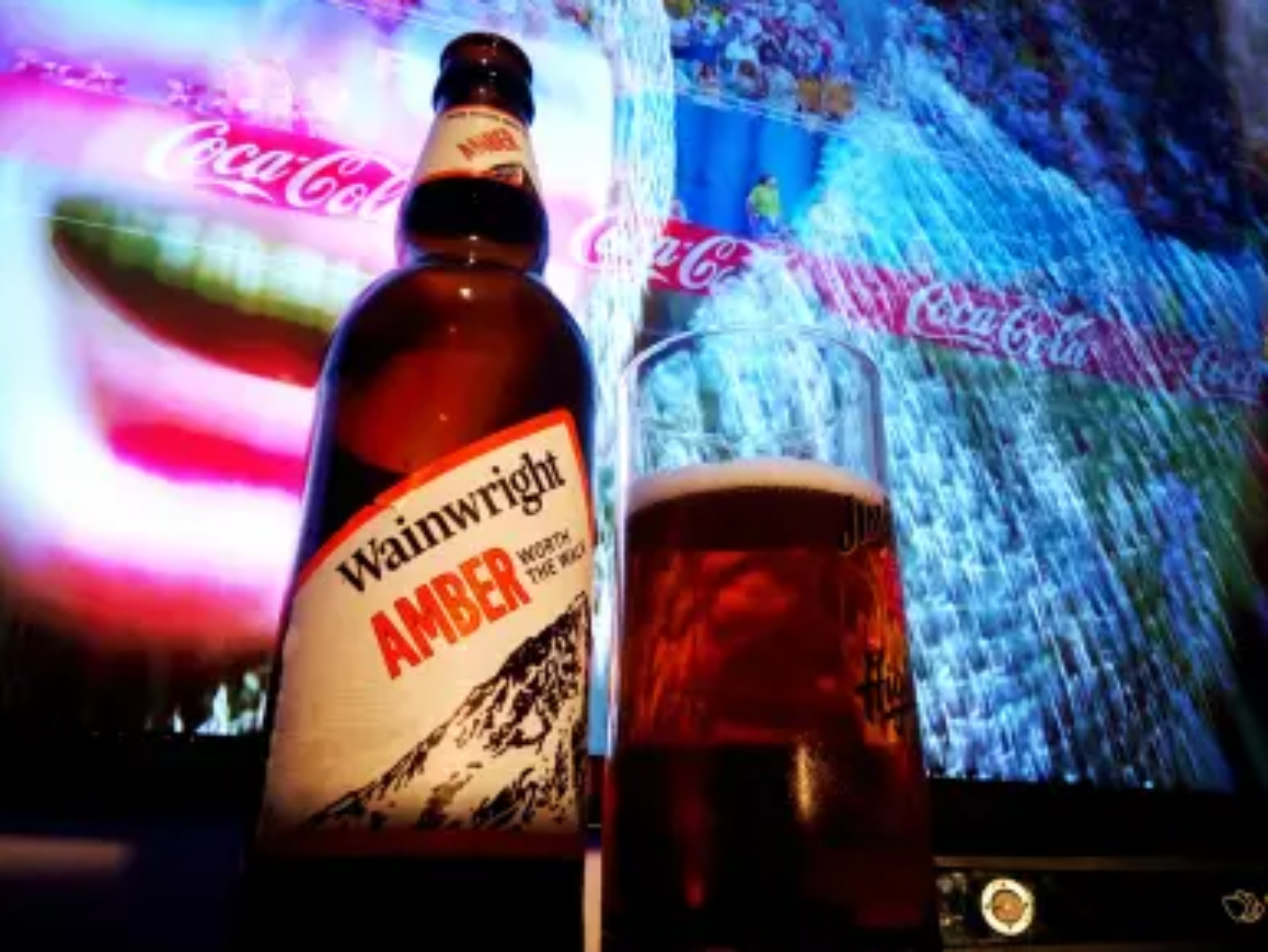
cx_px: 627
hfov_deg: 61.6
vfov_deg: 48.3
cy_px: 473
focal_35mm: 29
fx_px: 1063
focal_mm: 3.54
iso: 562
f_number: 2
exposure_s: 1/25.1
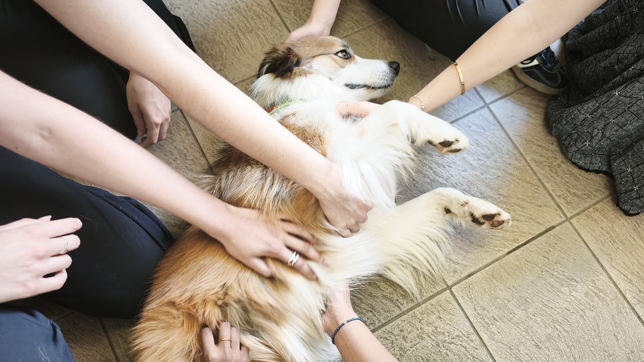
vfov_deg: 44.2
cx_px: 328
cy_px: 210
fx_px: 444
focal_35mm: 26
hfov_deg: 71.9
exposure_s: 1/99.9
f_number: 1.62
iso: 400
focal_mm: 6.45
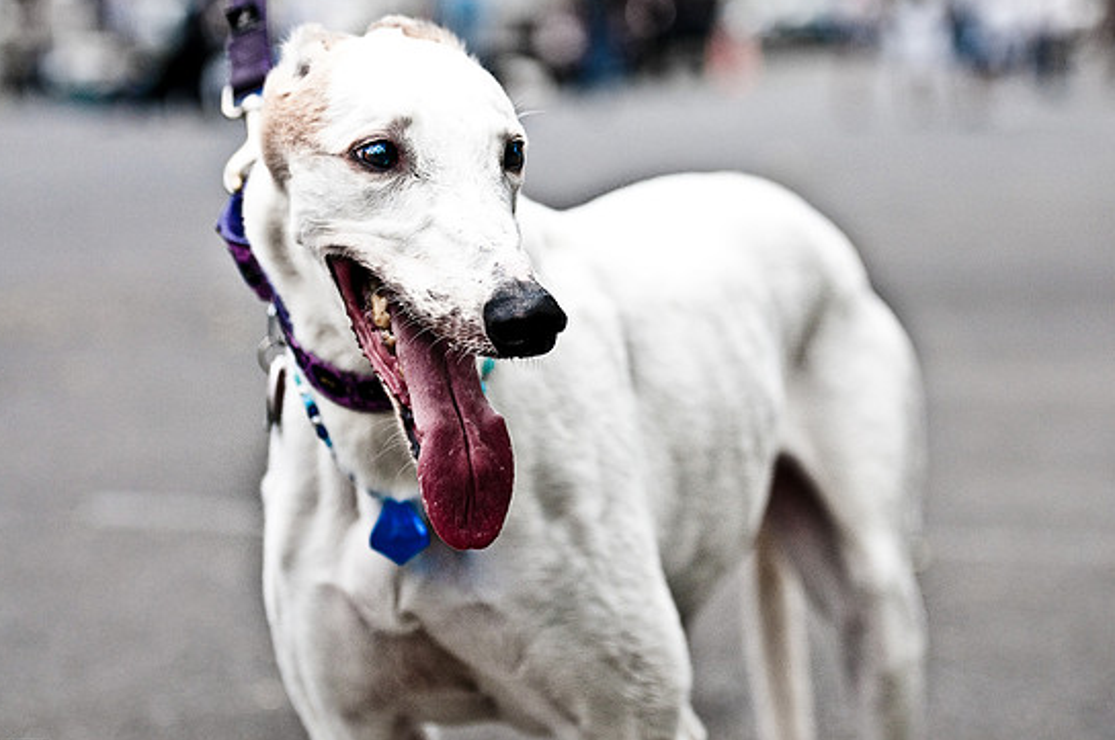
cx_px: 549
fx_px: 3464
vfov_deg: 12.2
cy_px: 350
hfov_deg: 18.3
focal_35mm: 112
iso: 200
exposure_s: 1/3200
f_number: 2.8
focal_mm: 70
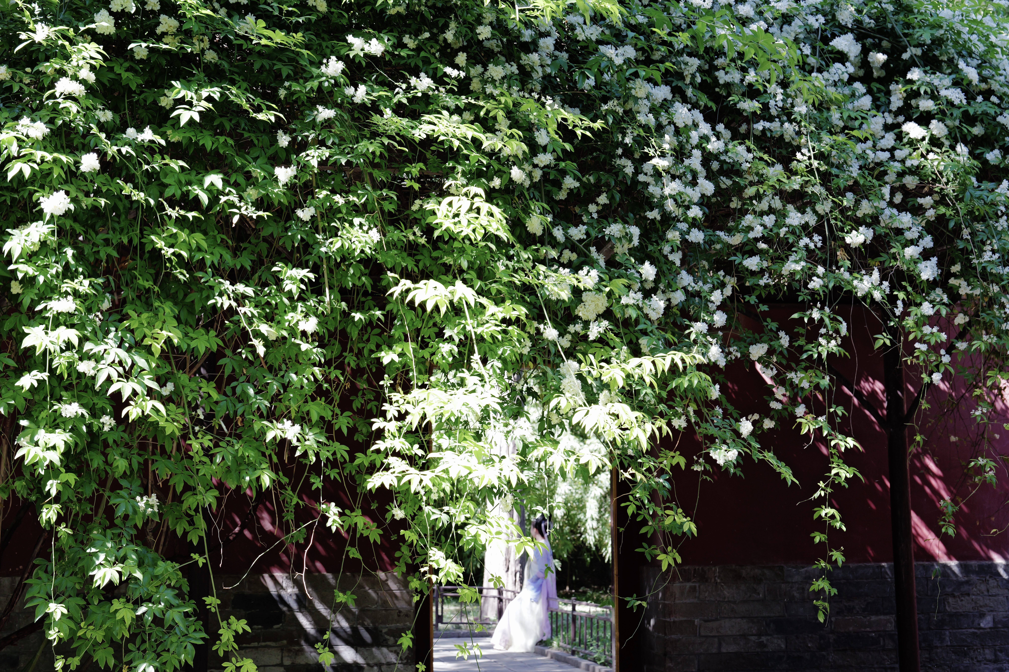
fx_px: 1204
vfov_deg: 31.2
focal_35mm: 43
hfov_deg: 45.5
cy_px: 336
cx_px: 504
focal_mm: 43
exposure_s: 1/125
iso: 400
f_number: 5.6
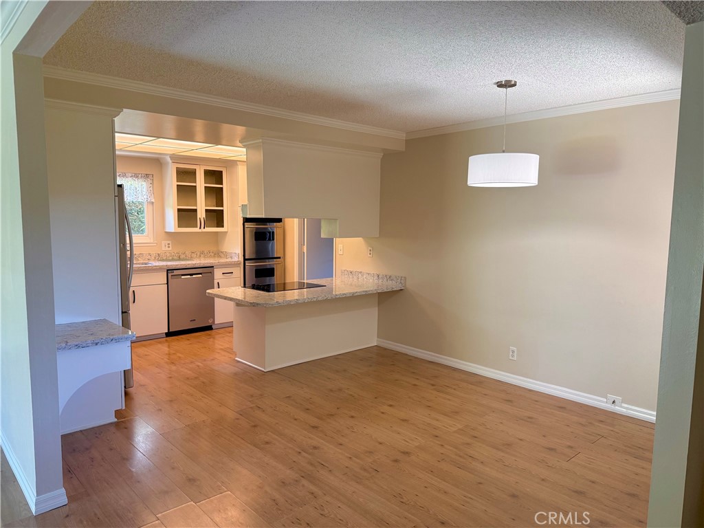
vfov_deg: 56.8
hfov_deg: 71.6
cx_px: 352
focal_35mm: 24
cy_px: 264
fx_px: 488
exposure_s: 1/120
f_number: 1.78
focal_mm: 6.76
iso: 200
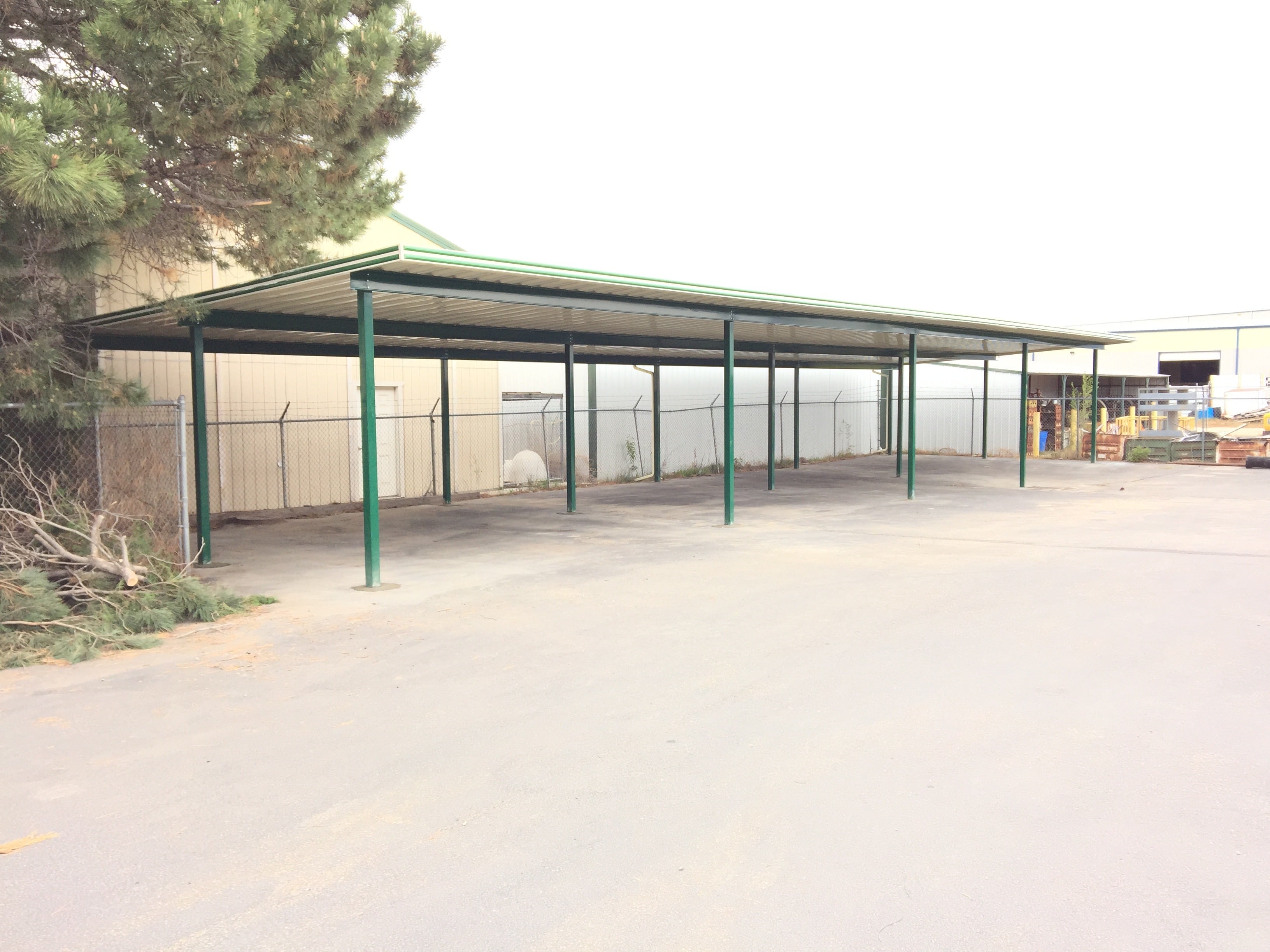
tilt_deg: -4.2
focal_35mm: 29
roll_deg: +0.9
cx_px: 635
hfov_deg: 61.7
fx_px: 1064
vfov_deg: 48.2
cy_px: 476
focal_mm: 4.15
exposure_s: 1/145
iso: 32
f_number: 2.2
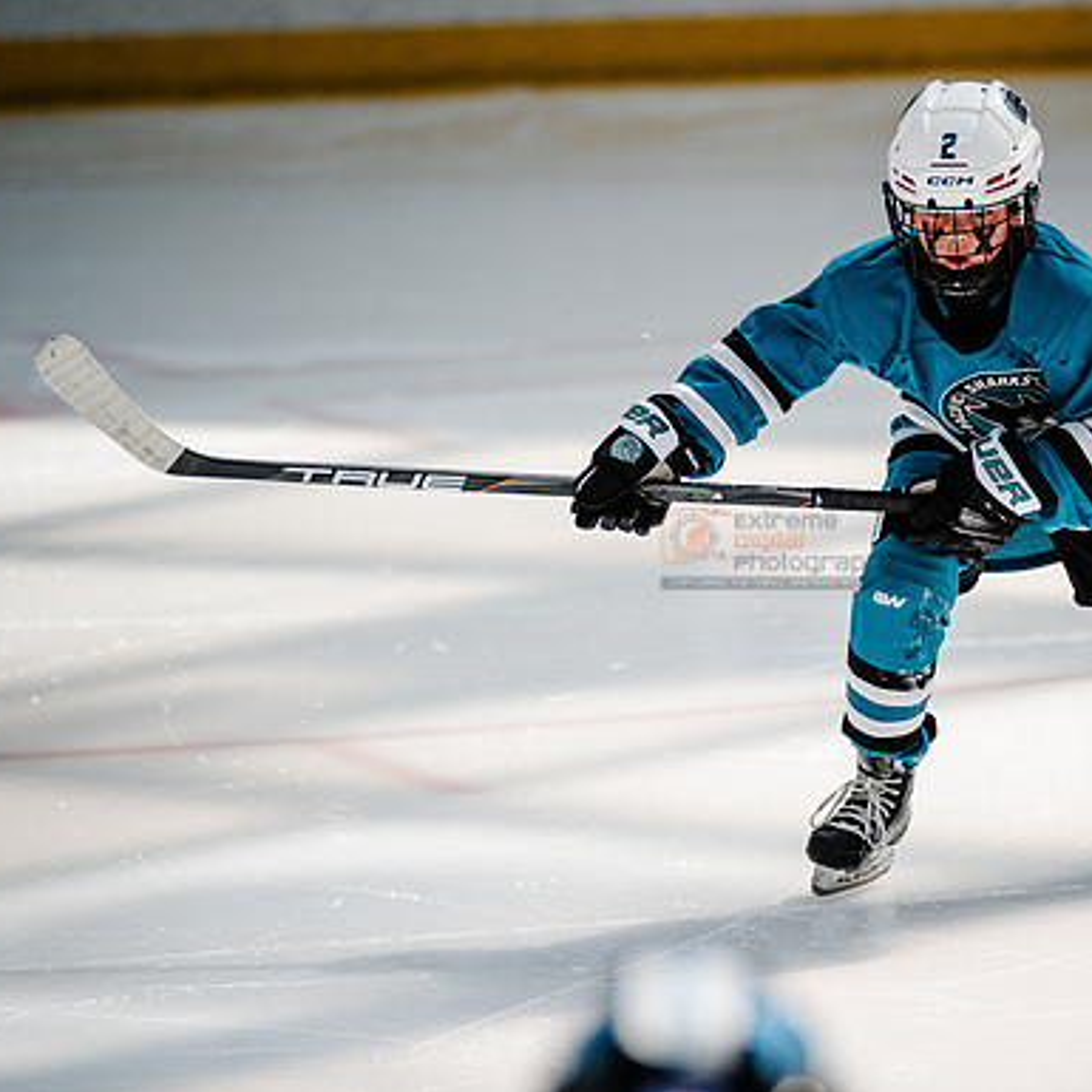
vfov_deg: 5.8
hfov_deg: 5.8
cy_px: 546
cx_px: 783
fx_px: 10707
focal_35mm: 300
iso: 1250
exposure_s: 1/4000
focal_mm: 234
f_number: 3.2
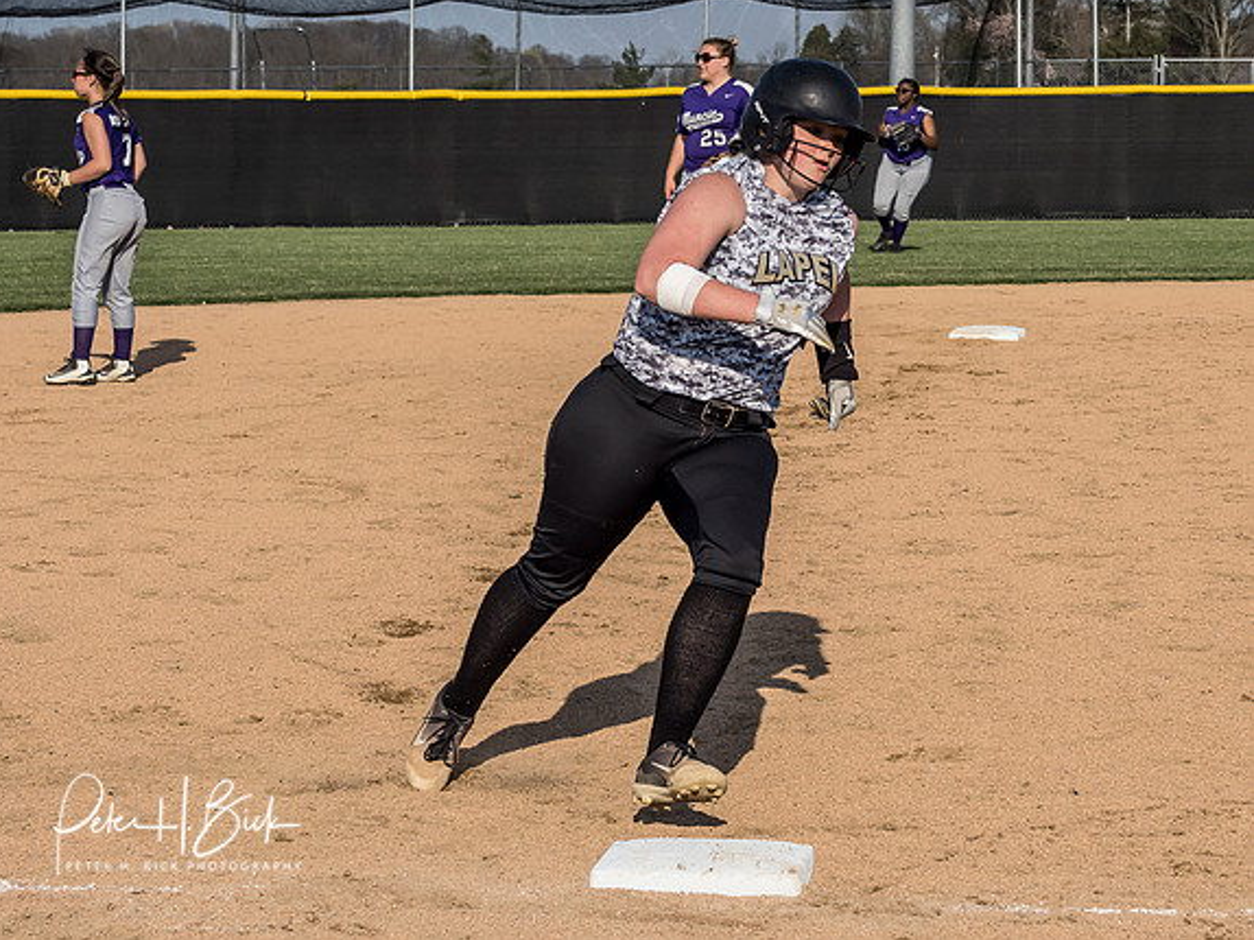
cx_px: 731
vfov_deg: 11.5
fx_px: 4671
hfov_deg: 15.3
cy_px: 386
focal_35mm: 129
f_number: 6.3
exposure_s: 1/2000
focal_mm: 50
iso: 400
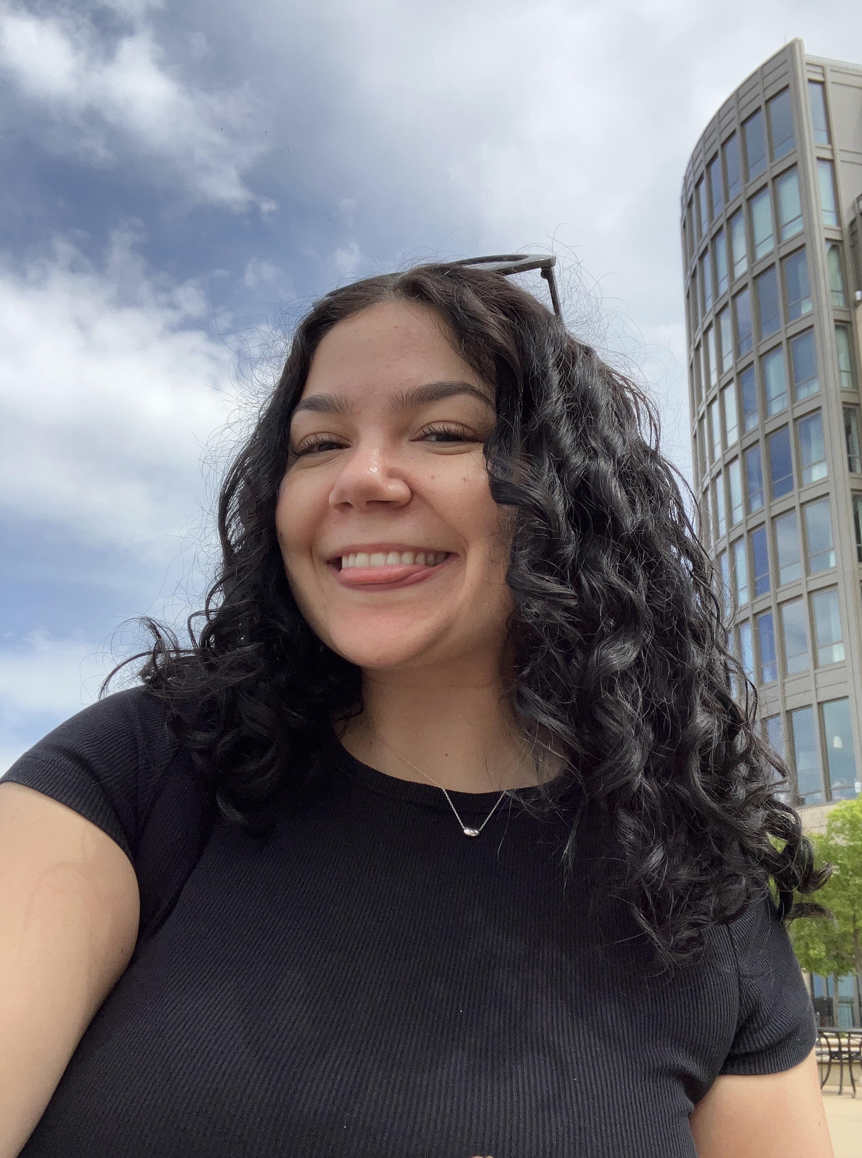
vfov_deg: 56.9
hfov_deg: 44.0
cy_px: 579
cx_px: 431
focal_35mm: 32
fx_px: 1067
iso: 20
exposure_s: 1/1580
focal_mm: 2.87
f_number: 2.2
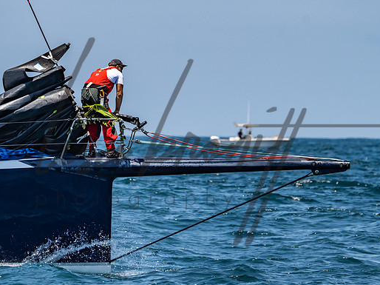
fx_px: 5936
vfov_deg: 2.7
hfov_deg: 3.7
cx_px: 240
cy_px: 75
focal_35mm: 541
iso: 320
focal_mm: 300
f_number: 5.6
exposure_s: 1/1600
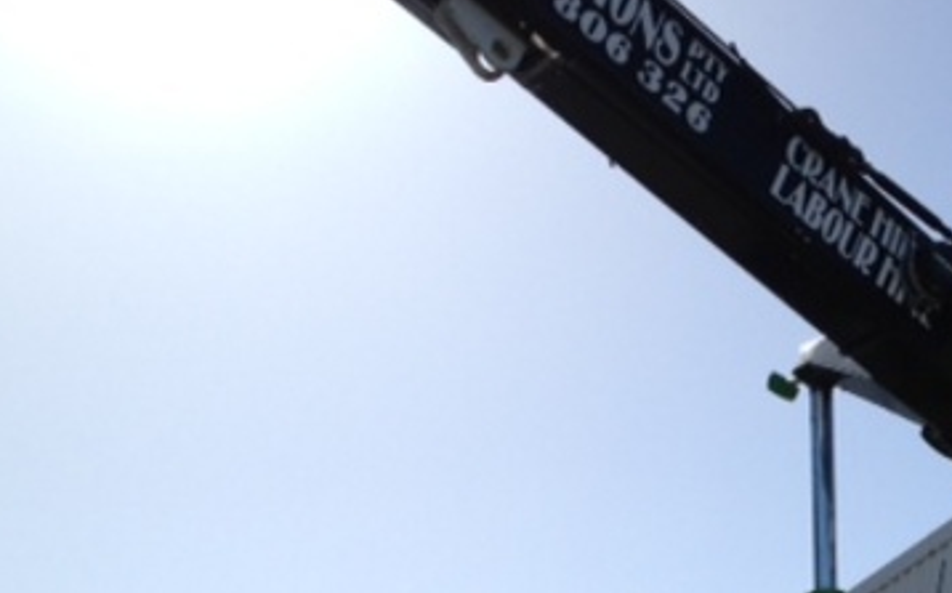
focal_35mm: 83
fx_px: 2151
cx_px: 992
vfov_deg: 15.2
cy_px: 670
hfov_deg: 23.7
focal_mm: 4.28
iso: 64
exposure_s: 1/2208
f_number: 2.4
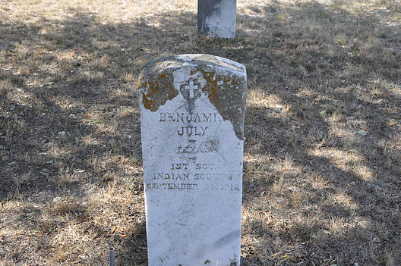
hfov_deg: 35.7
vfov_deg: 24.1
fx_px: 623
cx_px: 201
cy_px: 136
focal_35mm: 56
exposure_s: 1/125
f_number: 5.6
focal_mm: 34
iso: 320
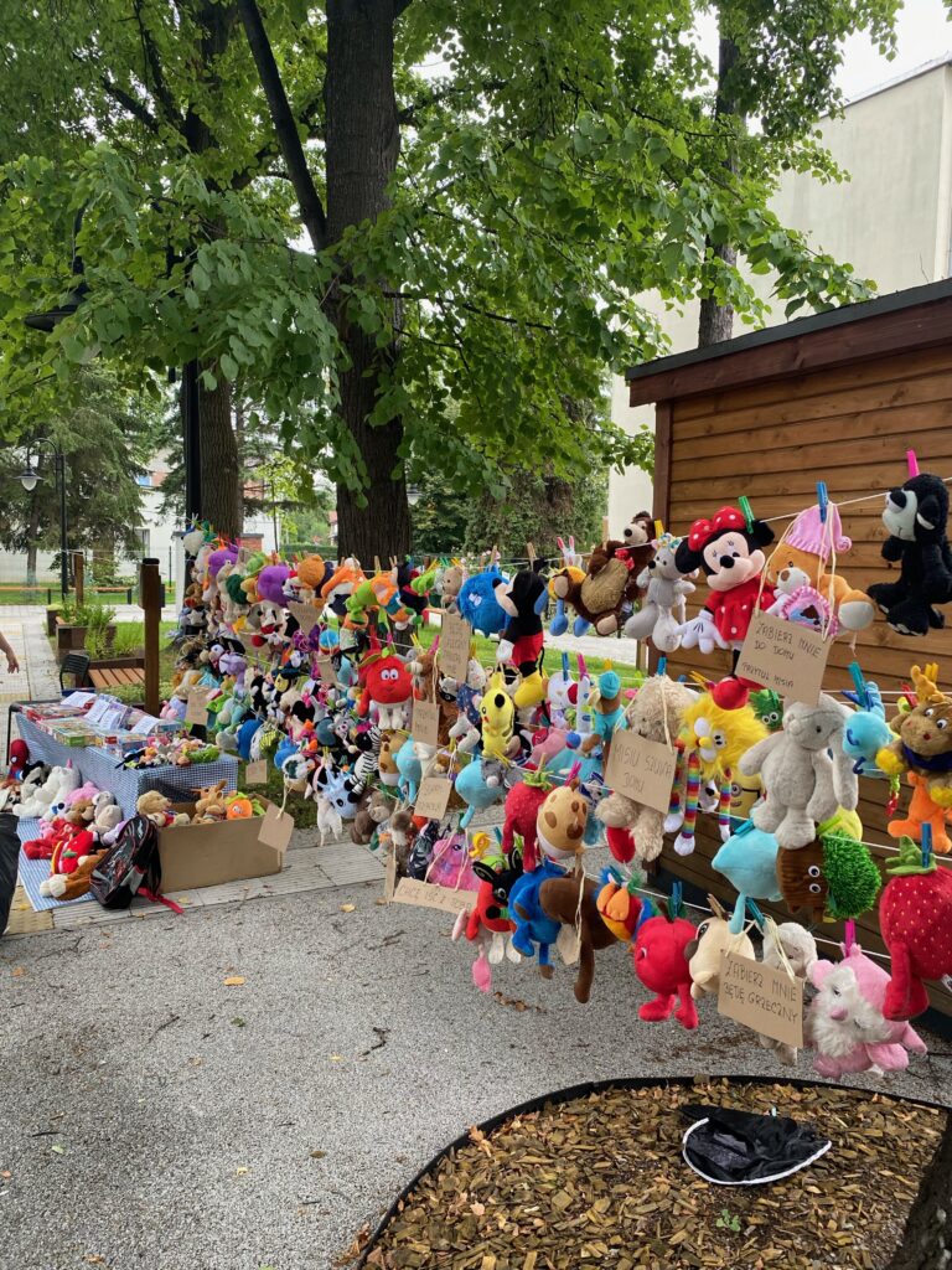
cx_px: 476
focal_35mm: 26
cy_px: 635
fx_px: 953
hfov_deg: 53.1
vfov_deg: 67.3
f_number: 1.8
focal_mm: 4.25
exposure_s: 1/122
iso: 80
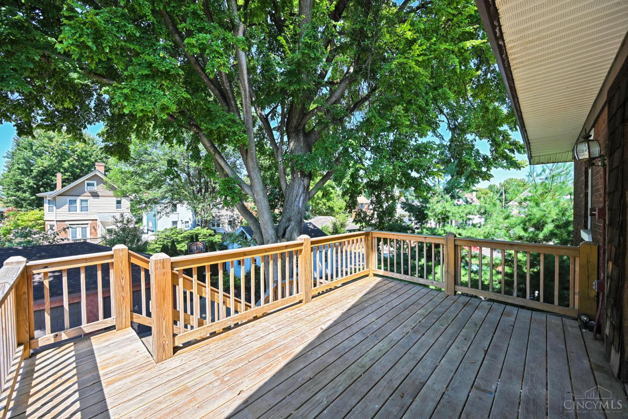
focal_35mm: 14
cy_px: 210
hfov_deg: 104.3
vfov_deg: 81.2
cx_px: 314
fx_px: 244
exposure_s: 1/250
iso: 125
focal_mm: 14
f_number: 5.6
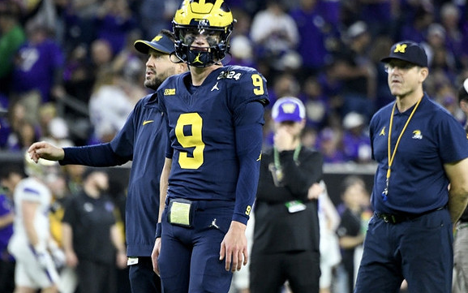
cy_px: 153
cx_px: 234
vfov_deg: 2.1
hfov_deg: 3.4
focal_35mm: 614
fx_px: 7834
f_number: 5.6
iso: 6400
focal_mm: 400
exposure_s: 1/640
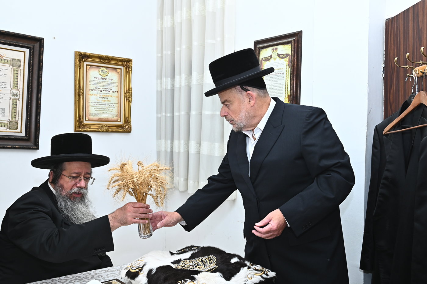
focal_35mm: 35
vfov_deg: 37.8
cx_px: 214
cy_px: 142
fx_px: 415
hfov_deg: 54.4
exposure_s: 1/160
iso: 1600
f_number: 9
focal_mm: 35
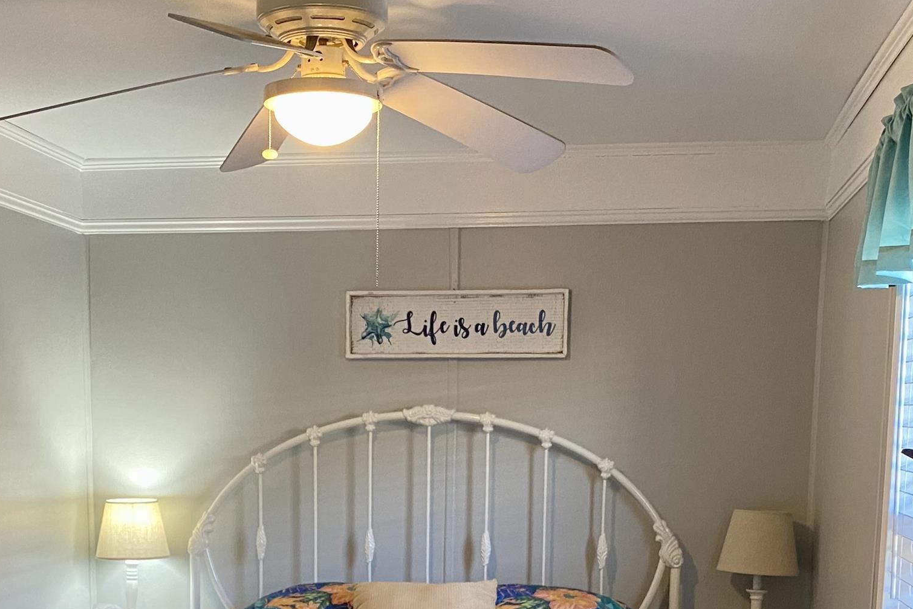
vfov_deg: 23.6
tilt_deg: -6.7
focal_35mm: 55
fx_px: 1395
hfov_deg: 36.2
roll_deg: -0.7
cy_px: 602
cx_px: 389
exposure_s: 1/60
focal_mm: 4.25
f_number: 1.8
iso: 200
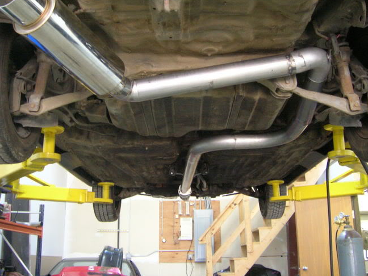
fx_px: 446
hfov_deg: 44.8
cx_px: 181
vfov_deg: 34.2
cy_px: 108
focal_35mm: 42
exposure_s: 1/3.4
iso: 200
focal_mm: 5.7
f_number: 2.9
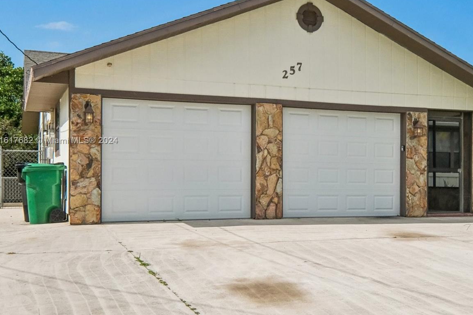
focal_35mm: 50
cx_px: 315
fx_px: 657
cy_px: 141
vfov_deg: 27.0
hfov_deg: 39.1
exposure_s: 1/4400
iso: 1600
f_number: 9
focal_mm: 24
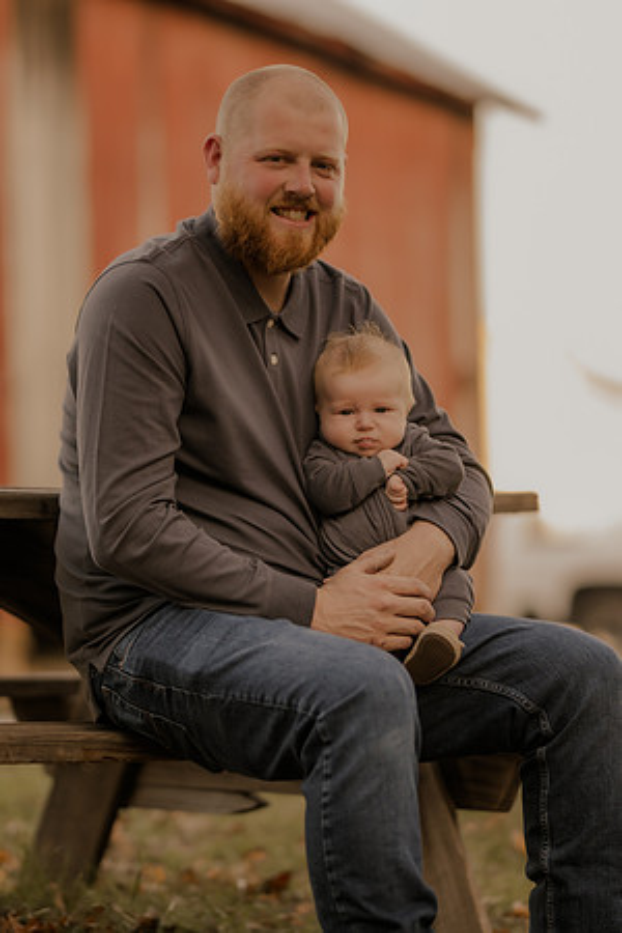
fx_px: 3291
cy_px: 466
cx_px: 311
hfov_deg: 10.8
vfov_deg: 16.1
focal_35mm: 127
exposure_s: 1/320
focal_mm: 85
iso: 200
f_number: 1.4
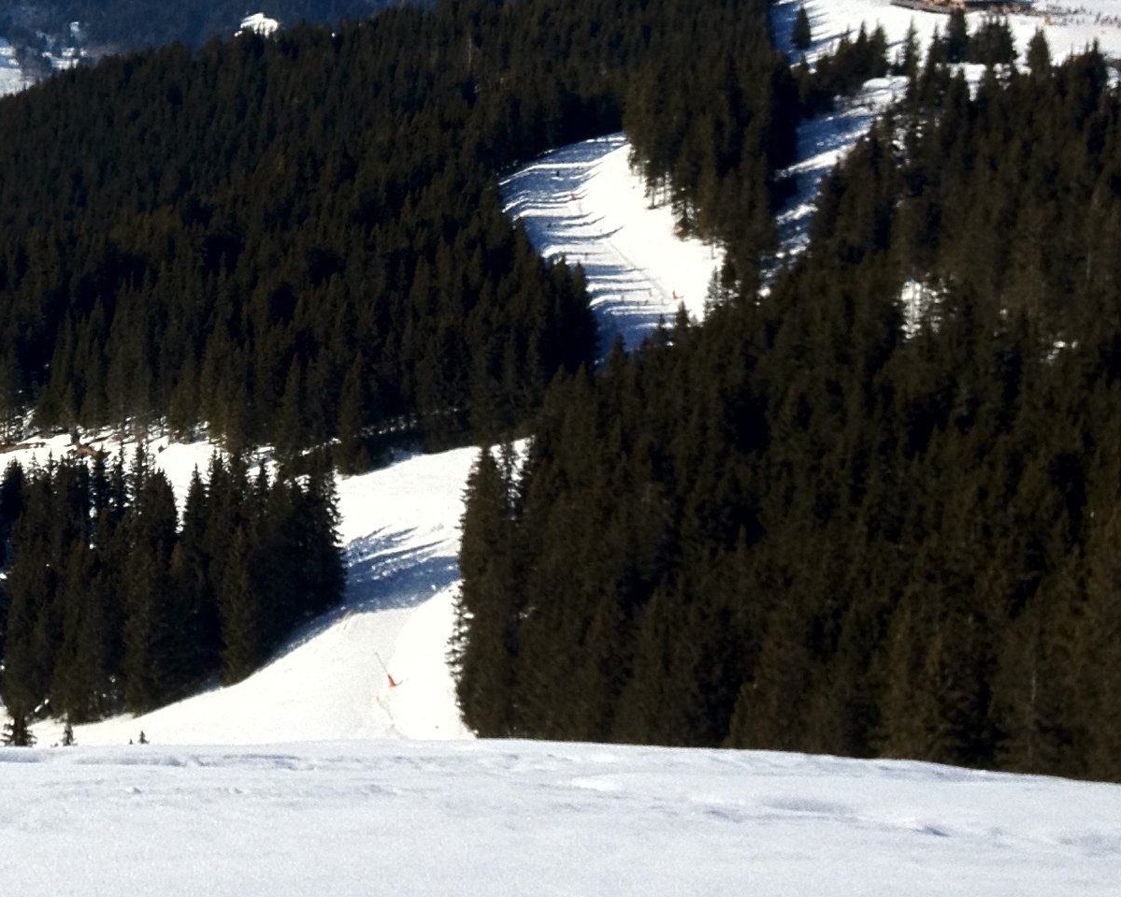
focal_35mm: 93
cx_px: -46
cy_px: -53
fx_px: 3085
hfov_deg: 19.9
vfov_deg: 16.1
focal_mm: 4.28
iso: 64
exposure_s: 1/2762
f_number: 2.4
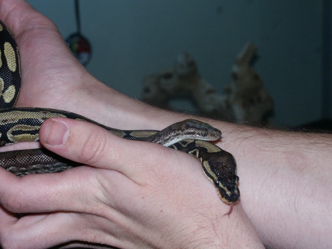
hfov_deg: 18.7
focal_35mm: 105
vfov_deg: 14.1
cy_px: 124
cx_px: 166
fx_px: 1007
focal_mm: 25.97
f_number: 4.5
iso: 200
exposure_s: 1/90
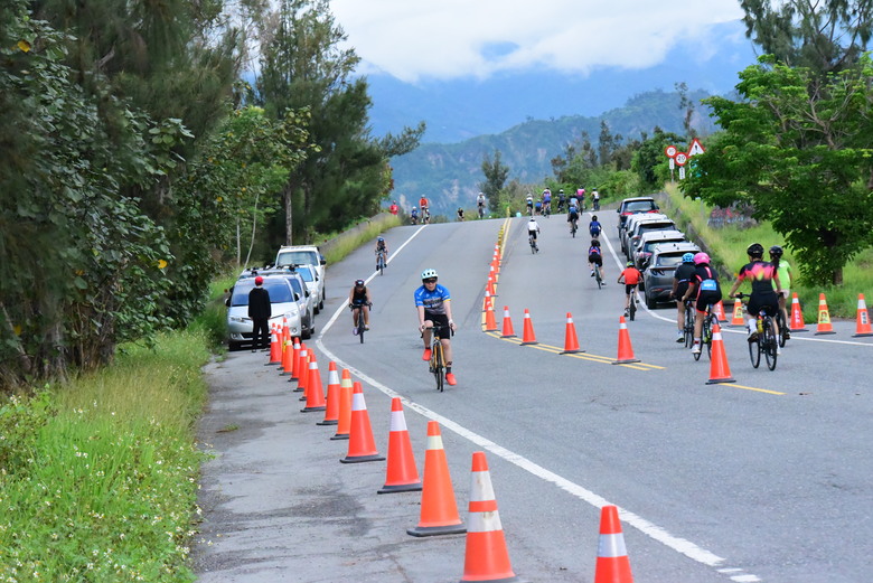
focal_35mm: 135
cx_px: 436
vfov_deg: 10.2
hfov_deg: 15.2
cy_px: 292
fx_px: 3275
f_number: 13
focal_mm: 135
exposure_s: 1/2500
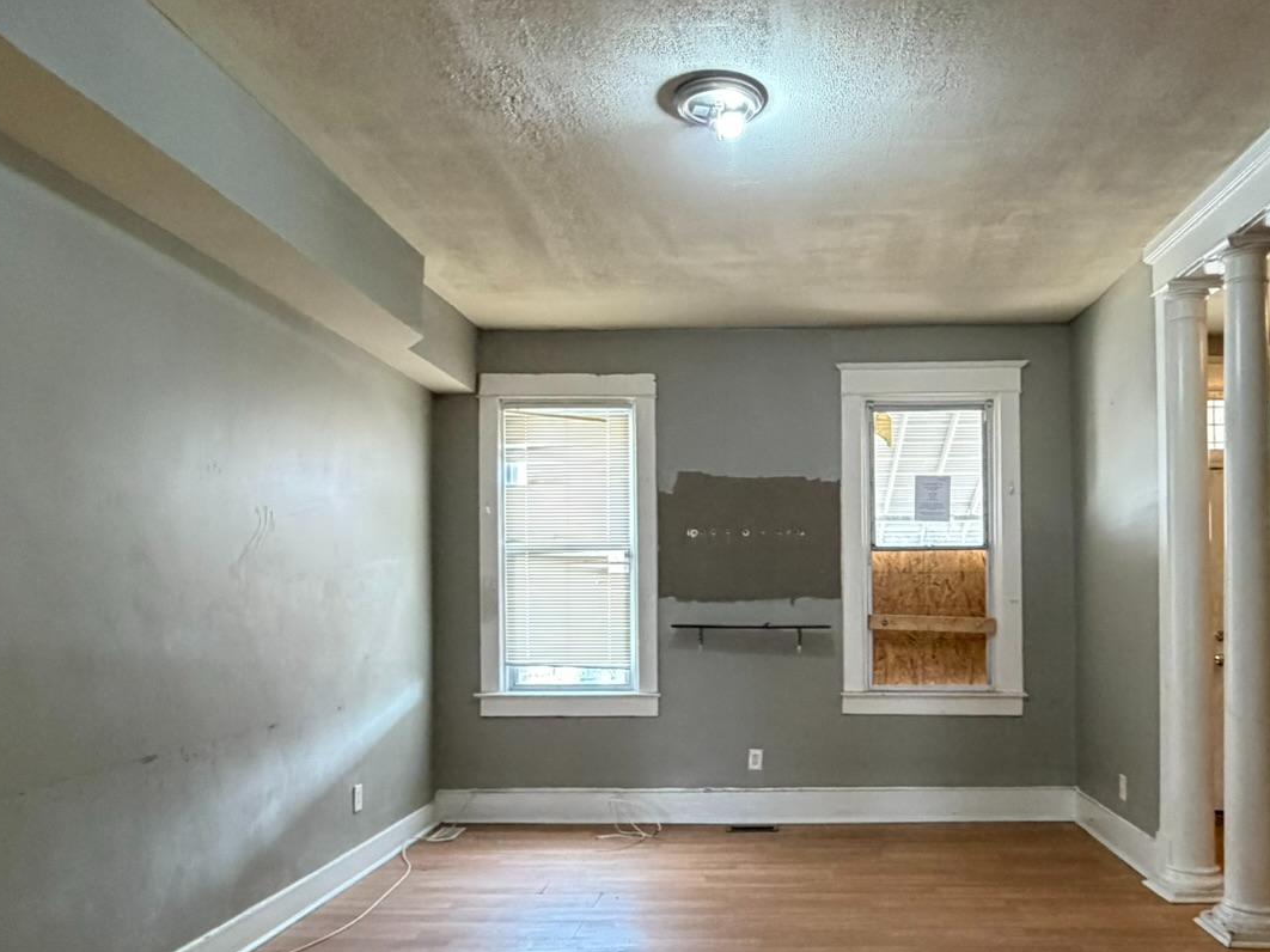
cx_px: 774
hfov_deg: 64.6
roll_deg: +2.2
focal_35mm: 27
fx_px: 990
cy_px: 592
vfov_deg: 50.8
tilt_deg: +2.1
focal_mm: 2.22
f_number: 2.2
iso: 500
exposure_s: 1/60
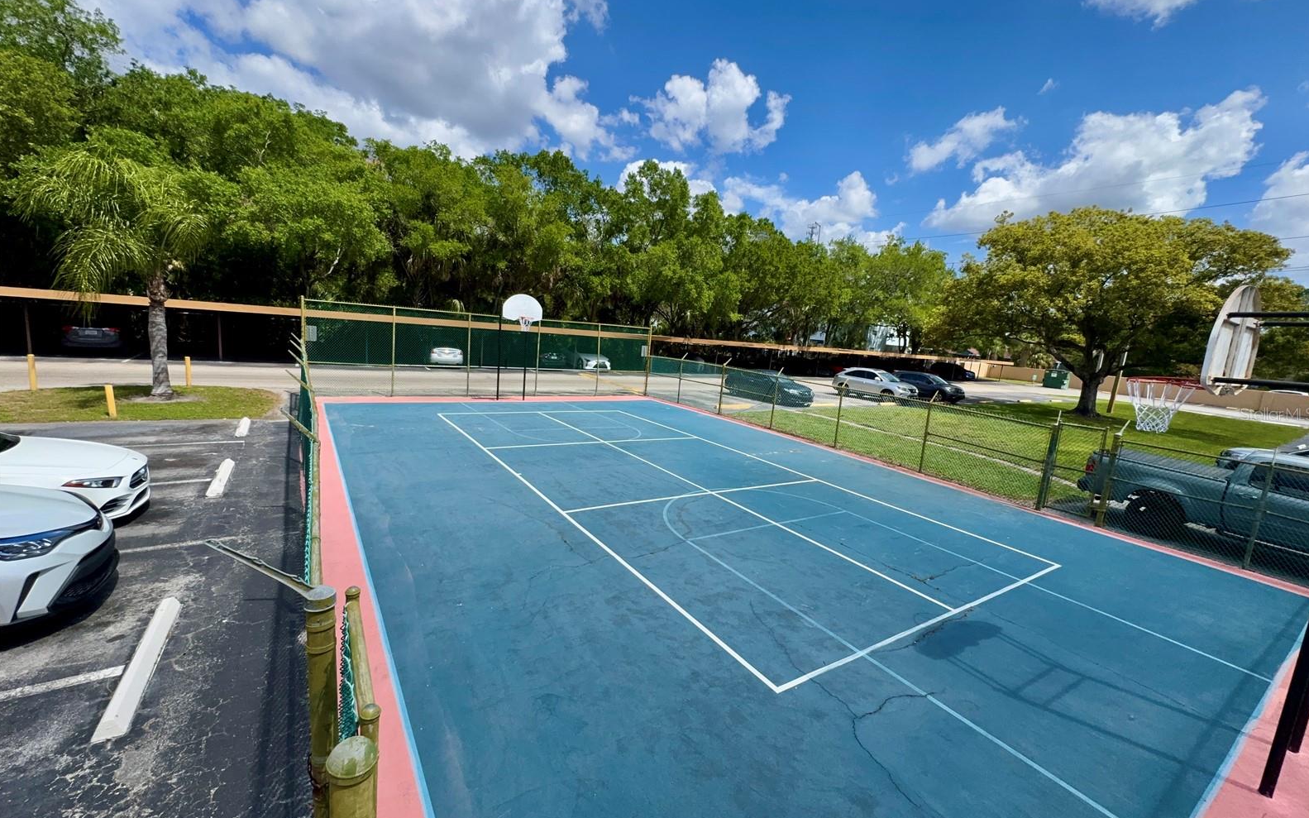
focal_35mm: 15
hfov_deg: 101.5
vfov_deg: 74.8
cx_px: 657
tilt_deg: -6.4
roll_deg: -4.8
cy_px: 414
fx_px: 535
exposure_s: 1/1506
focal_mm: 2.22
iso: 40
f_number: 2.2
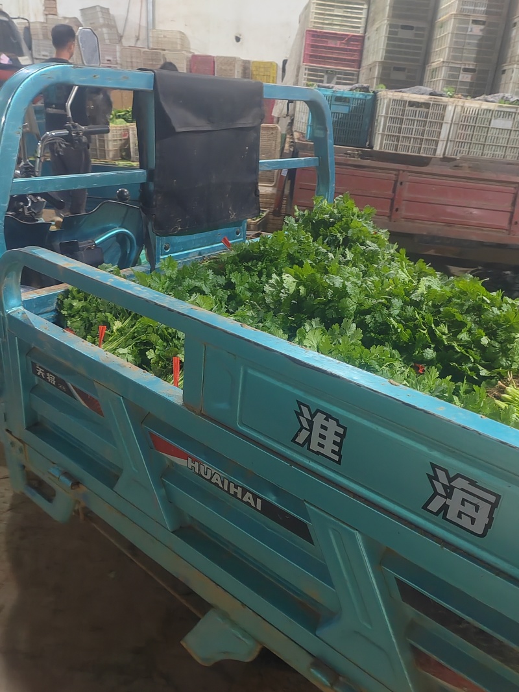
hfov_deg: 51.3
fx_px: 540
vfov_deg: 65.3
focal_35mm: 27
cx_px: 260
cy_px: 346
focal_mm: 5.52
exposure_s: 1/33
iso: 2500
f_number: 1.9
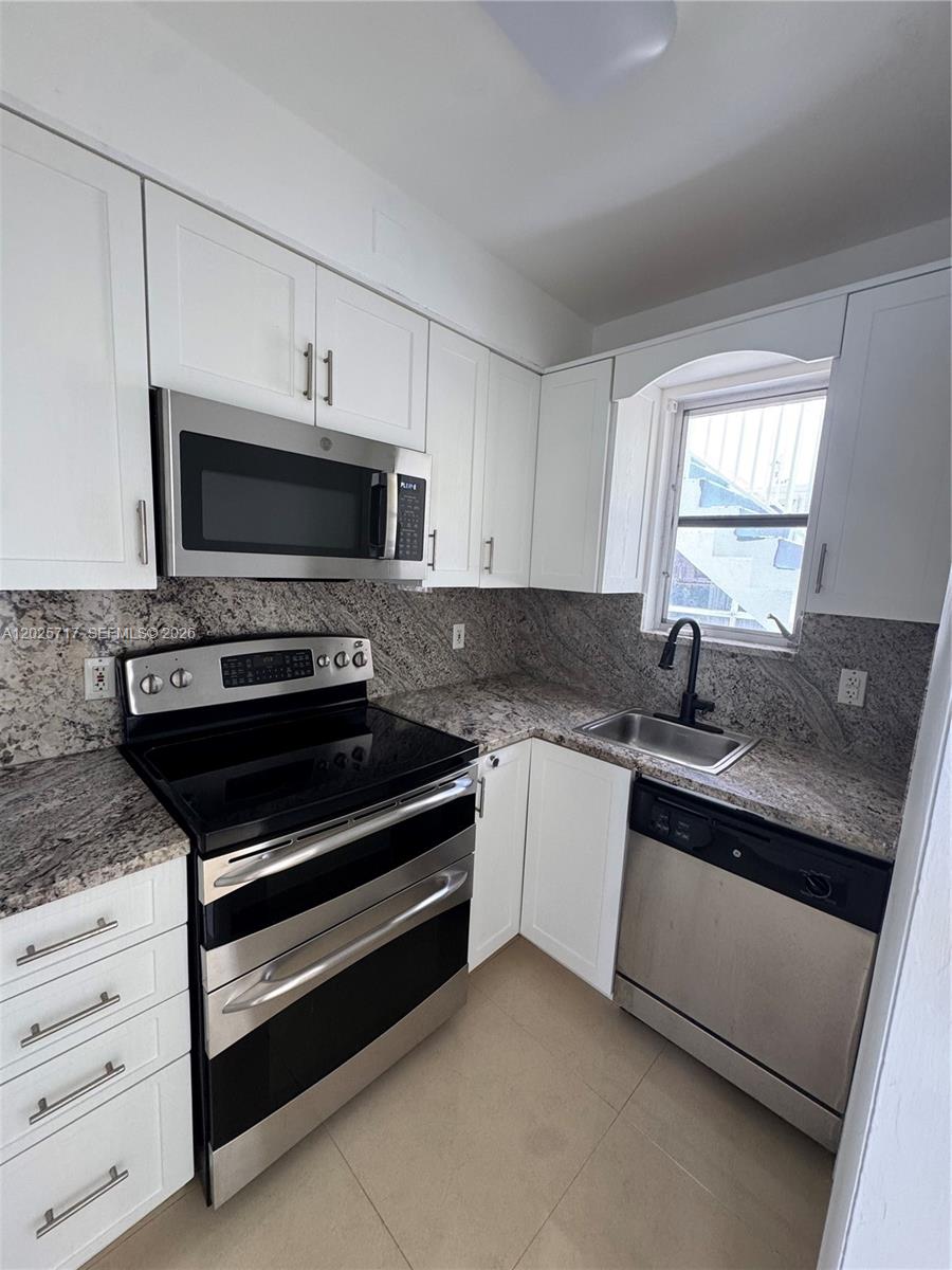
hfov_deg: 85.7
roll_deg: -2.7
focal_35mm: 14
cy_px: 635
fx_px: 513
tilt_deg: -9.0
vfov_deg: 102.1
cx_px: 476
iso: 200
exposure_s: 1/99
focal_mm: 2.22
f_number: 2.2
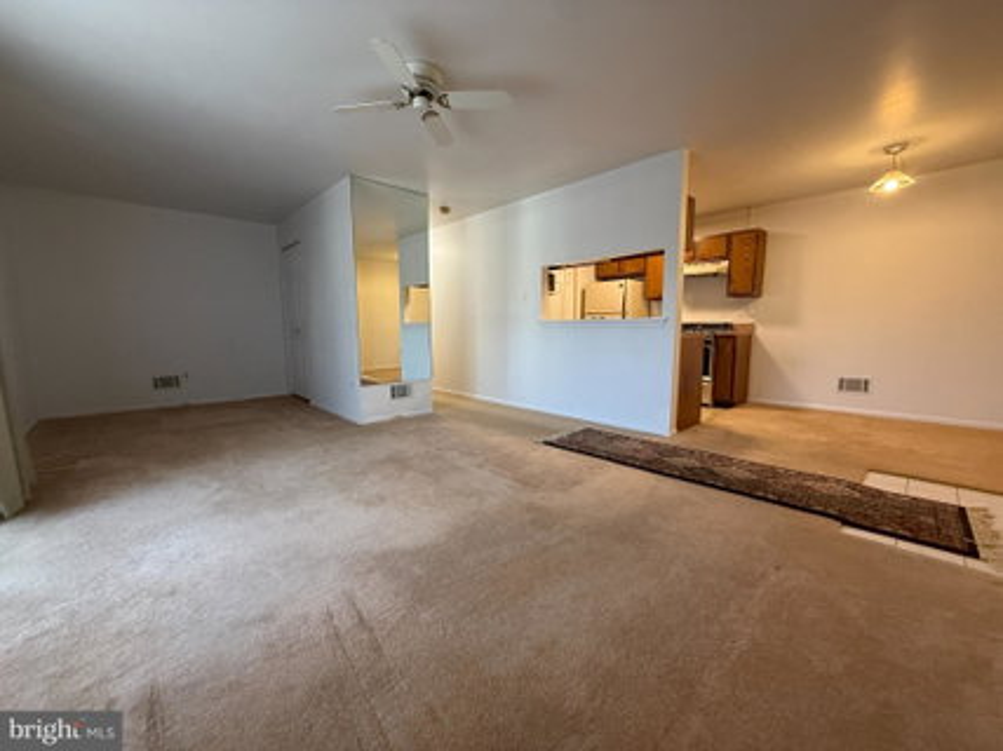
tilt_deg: -6.8
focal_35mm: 14
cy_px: 376
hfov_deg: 102.1
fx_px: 406
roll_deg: -0.3
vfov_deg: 85.6
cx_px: 502
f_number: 2.2
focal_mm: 2.22
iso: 320
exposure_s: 1/120
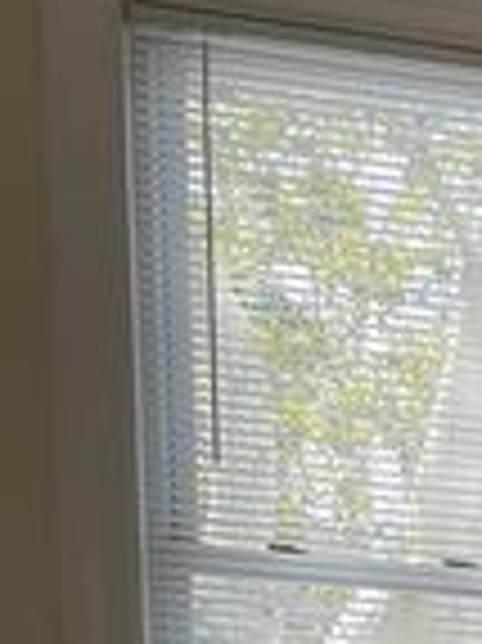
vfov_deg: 14.1
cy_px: 1223
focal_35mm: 121
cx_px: 1045
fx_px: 2250
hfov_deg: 10.9
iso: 32
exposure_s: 1/249
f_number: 1.6
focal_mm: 4.2
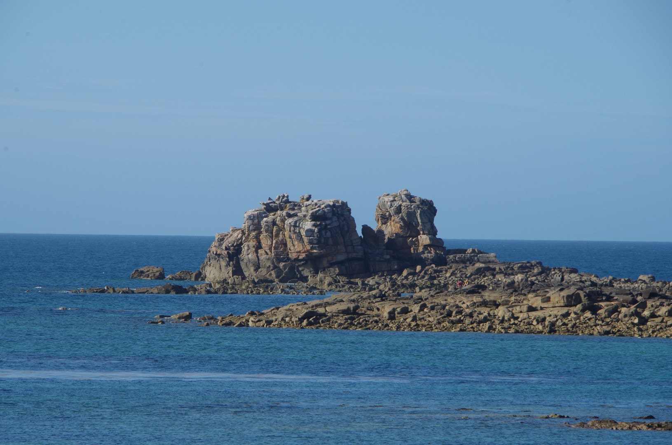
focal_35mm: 300
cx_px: 336
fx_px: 5588
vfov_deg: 4.6
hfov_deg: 6.9
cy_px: 222
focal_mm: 200
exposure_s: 1/100
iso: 100
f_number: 14
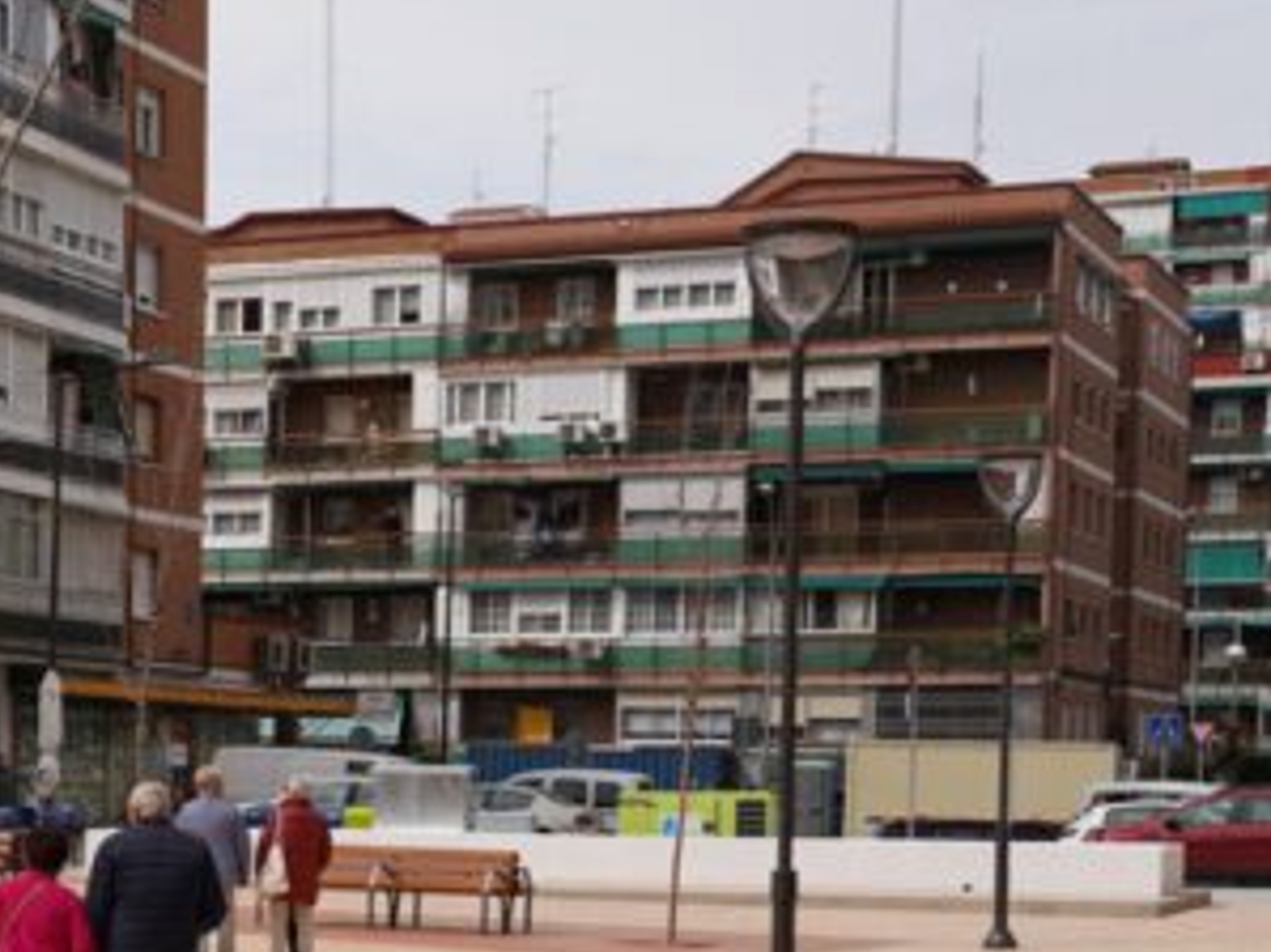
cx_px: 259
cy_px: 1041
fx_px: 3083
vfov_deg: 17.0
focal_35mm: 84
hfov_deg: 23.0
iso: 100
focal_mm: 34
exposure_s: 1/1000
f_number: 4.5
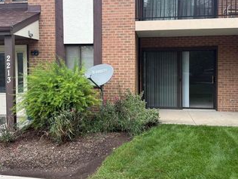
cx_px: 114
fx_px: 261
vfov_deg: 37.6
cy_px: 72
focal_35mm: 38
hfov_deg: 49.0
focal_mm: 6.76
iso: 80
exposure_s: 1/796
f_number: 1.78
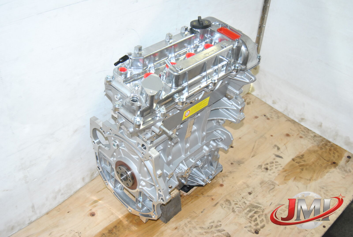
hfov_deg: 49.5
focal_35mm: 39
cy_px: 118
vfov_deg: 34.3
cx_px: 176
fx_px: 383
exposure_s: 1/60
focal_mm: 26
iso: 800
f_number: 5
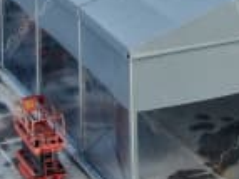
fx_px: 1276
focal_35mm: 185
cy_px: -219
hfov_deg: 10.5
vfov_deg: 7.6
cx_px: 287
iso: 110
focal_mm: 5.57
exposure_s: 1/500
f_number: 3.2
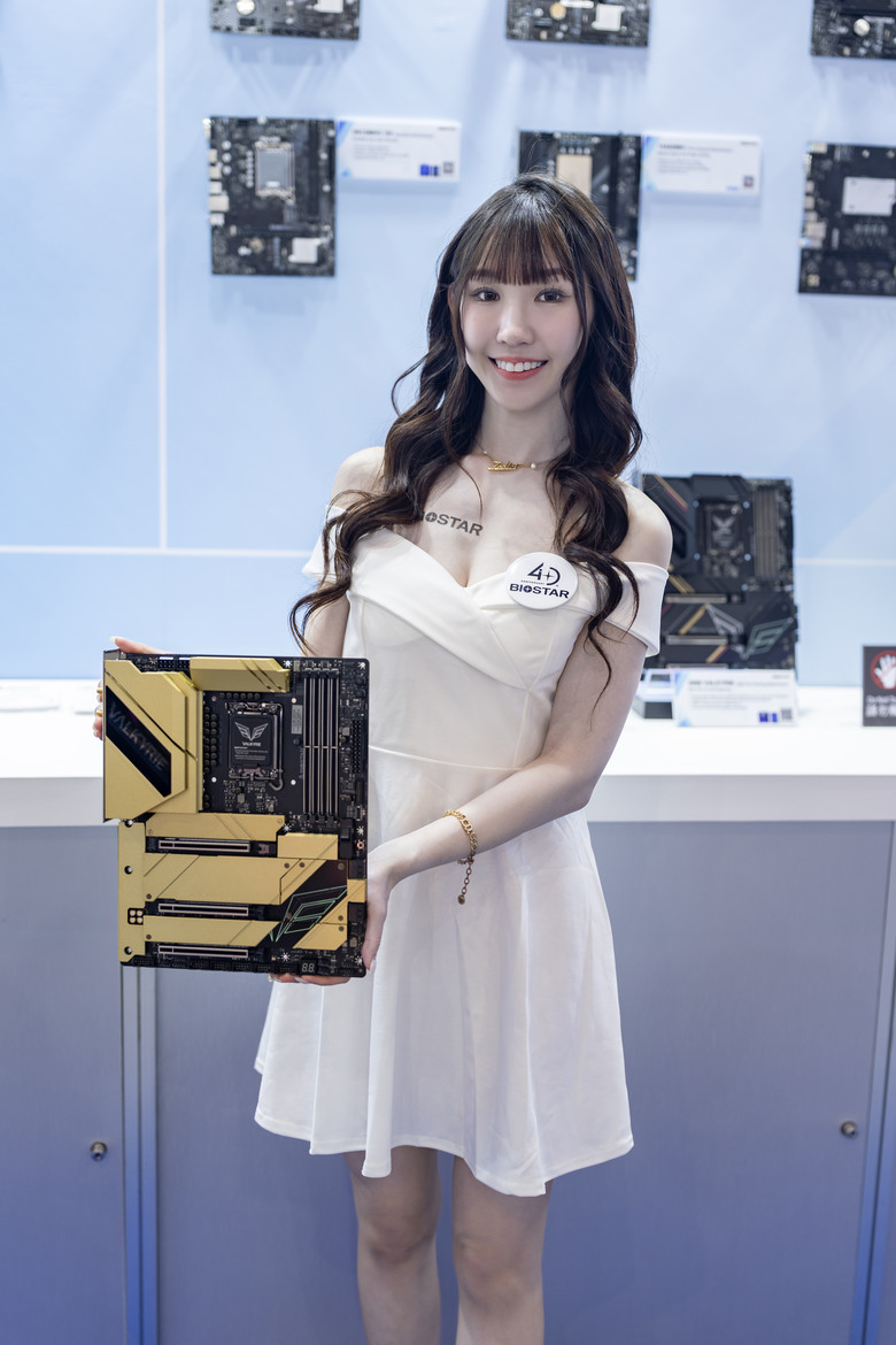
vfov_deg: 47.4
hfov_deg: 32.6
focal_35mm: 41
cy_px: 672
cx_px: 448
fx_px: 1531
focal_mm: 41
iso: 125
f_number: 2
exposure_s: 1/125
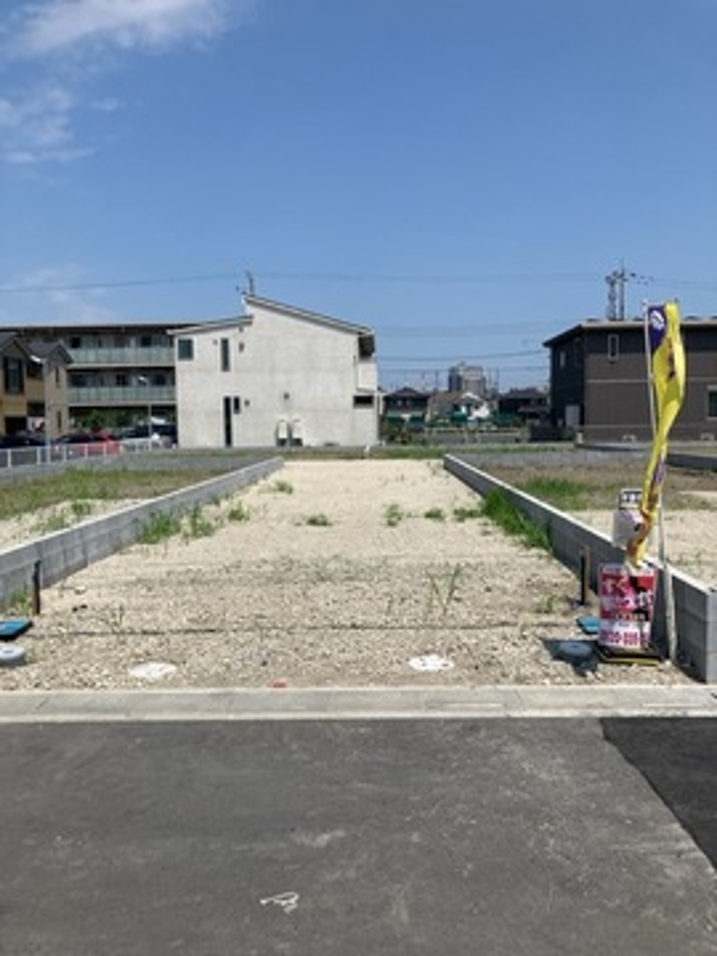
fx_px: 773
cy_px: 478
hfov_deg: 49.7
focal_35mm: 28
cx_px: 358
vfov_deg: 63.4
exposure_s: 1/3472
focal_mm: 3.99
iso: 32
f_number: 1.8
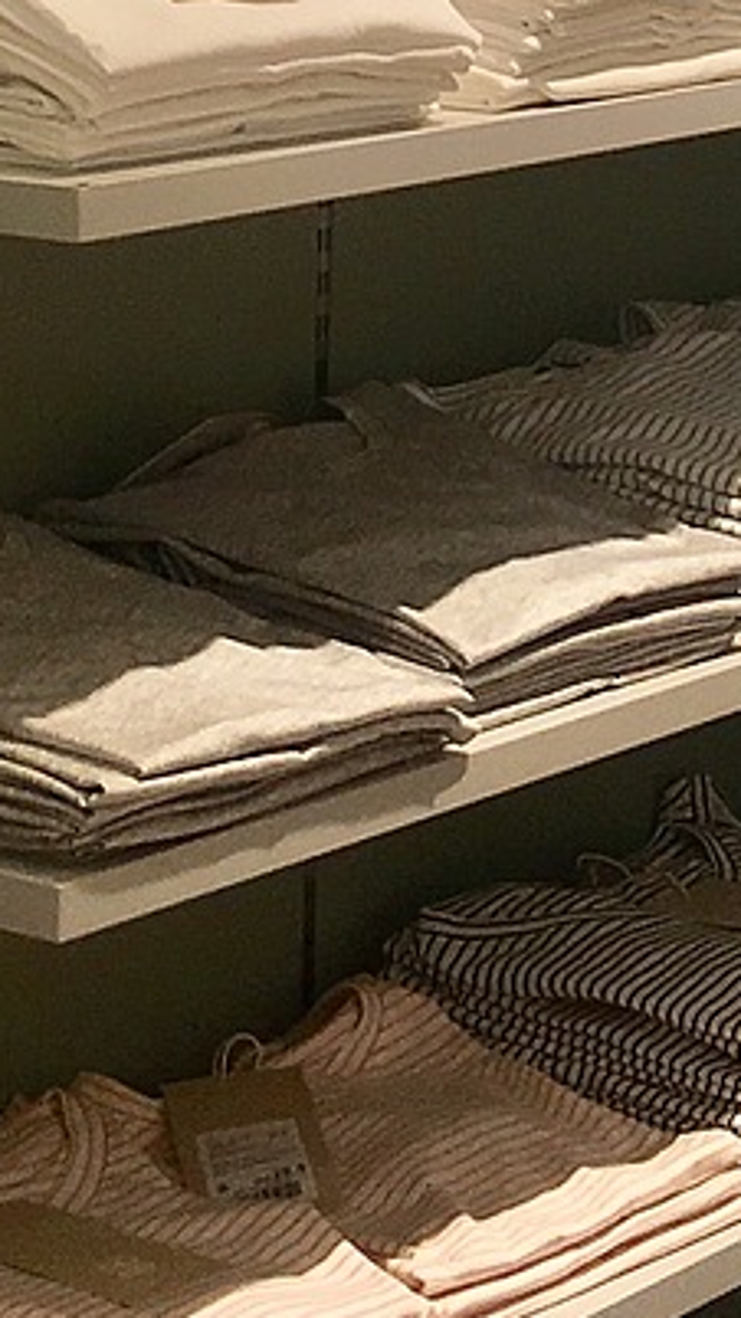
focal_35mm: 134
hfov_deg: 9.0
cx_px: 600
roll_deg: -1.4
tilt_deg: +1.0
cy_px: -585
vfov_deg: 15.0
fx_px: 4683
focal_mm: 4.15
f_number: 2.2
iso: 25
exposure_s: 1/159
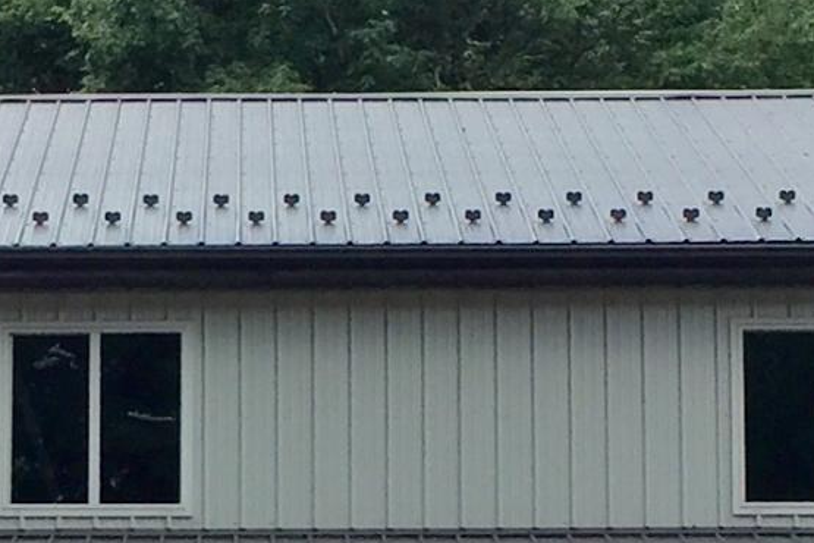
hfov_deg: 12.6
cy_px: 706
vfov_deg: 8.3
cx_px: 170
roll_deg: -2.3
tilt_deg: +5.2
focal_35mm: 163
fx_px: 3685
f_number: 2.2
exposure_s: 1/1721
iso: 32
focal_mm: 4.15
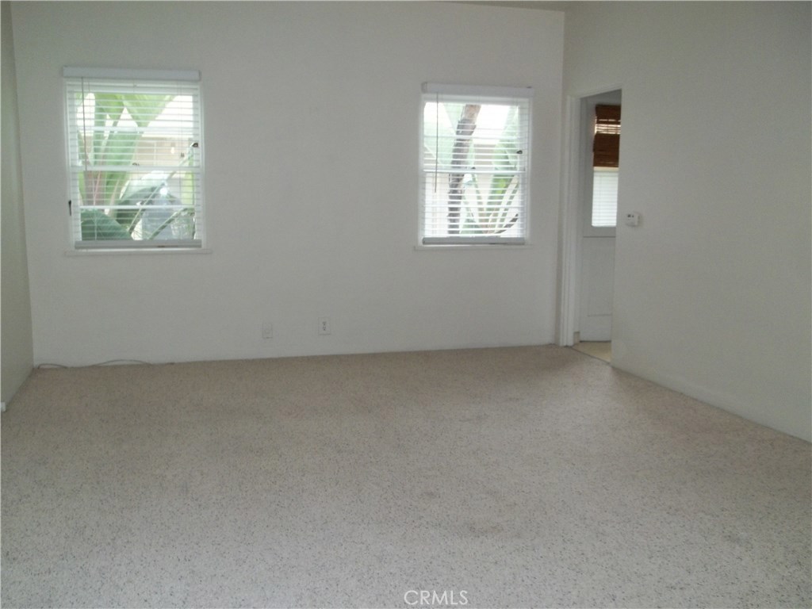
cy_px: 304
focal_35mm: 33
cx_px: 406
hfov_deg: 55.4
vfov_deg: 42.9
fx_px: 774
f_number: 3.3
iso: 160
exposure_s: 1/60
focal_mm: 5.9
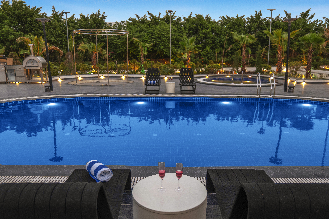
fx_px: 247
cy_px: 110
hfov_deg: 67.4
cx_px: 164
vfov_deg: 47.9
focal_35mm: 27
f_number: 4
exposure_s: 1/50
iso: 800
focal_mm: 27
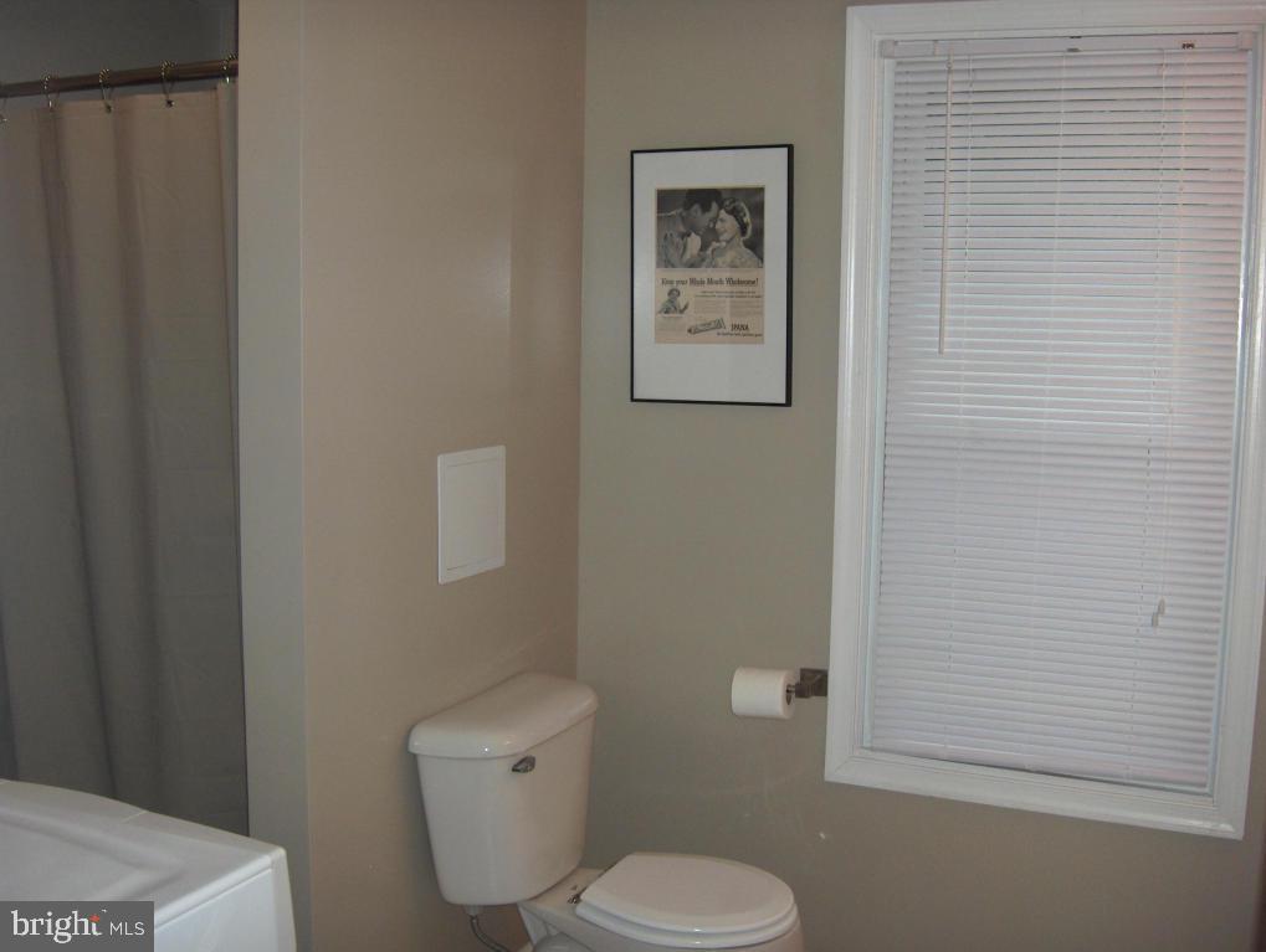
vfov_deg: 36.9
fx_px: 1428
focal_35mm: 39
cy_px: 476
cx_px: 633
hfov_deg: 47.8
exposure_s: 1/60
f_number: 2.8
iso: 100
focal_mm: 8
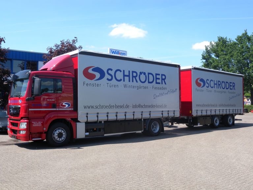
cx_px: 126
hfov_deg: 54.0
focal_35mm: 34
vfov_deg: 41.8
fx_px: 248
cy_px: 95
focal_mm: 7.3
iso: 64
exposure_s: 1/259
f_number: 5
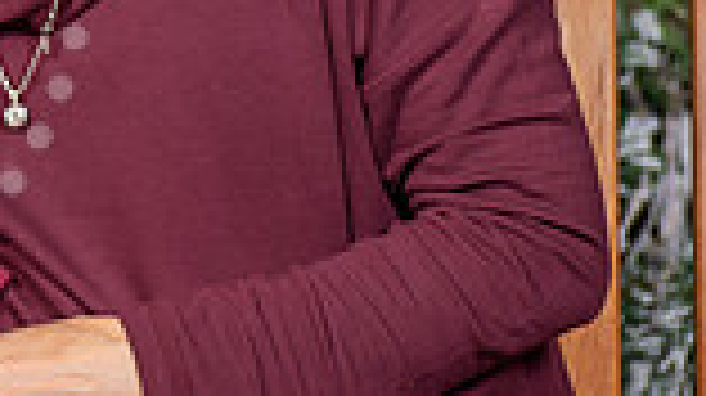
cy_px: -137
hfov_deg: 7.0
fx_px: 5761
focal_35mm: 308
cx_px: -190
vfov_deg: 3.9
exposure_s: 1/125
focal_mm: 62
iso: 160
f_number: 7.1
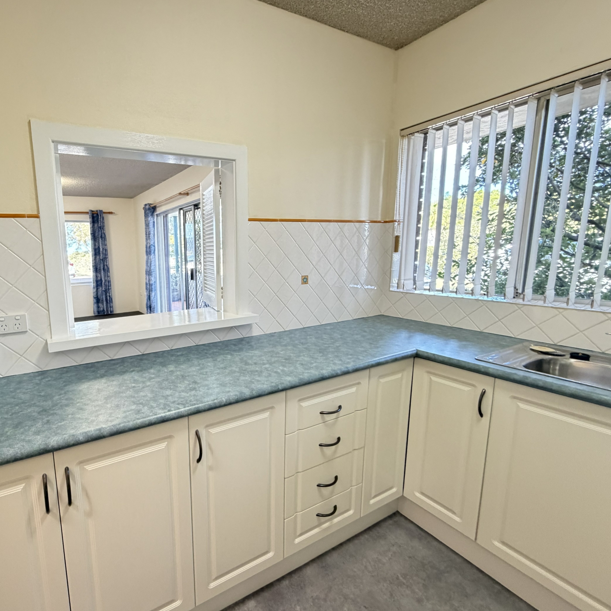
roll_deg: +2.0
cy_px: 306
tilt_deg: -8.4
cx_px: 198
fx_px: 339
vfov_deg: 84.0
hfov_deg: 80.8
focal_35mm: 17
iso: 500
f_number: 2.2
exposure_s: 1/50
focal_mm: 2.22
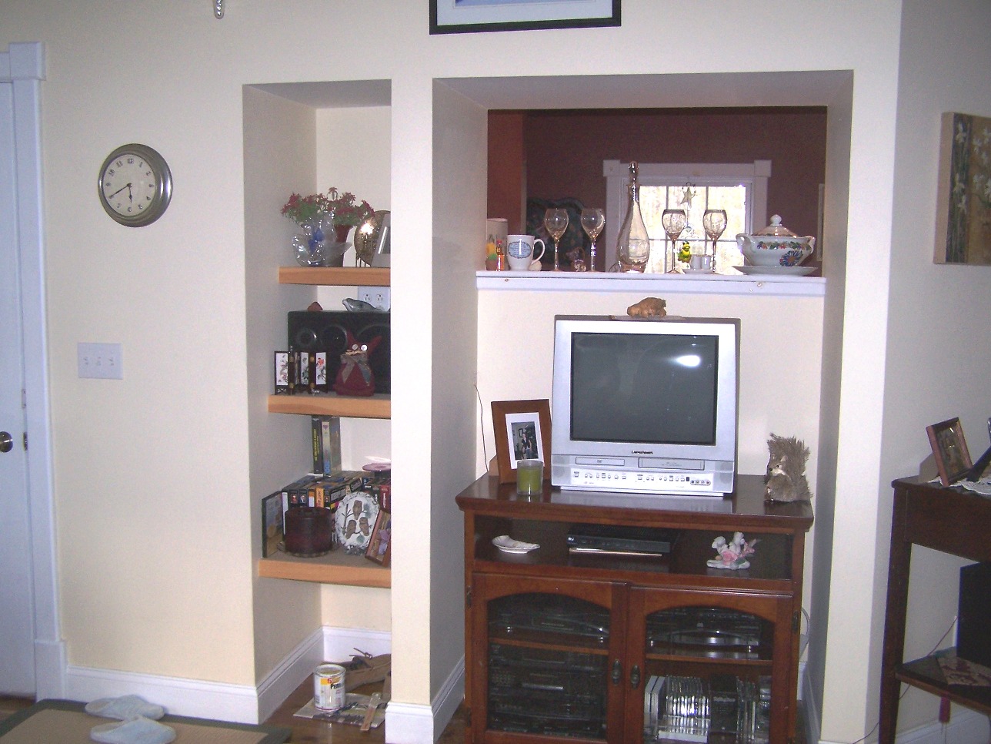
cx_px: 496
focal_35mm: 38
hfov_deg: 49.0
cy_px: 372
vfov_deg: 37.7
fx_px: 1088
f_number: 2.8
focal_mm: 6.3
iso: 140
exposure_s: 1/60
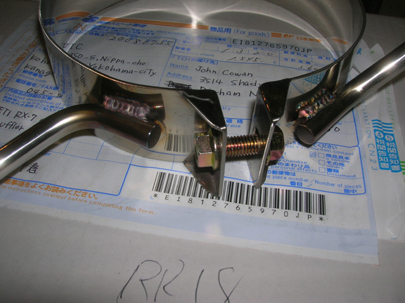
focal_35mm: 34
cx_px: 202
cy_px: 152
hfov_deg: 54.0
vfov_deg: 41.7
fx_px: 397
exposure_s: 1/60.1
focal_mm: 5.7
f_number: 4.9
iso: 50
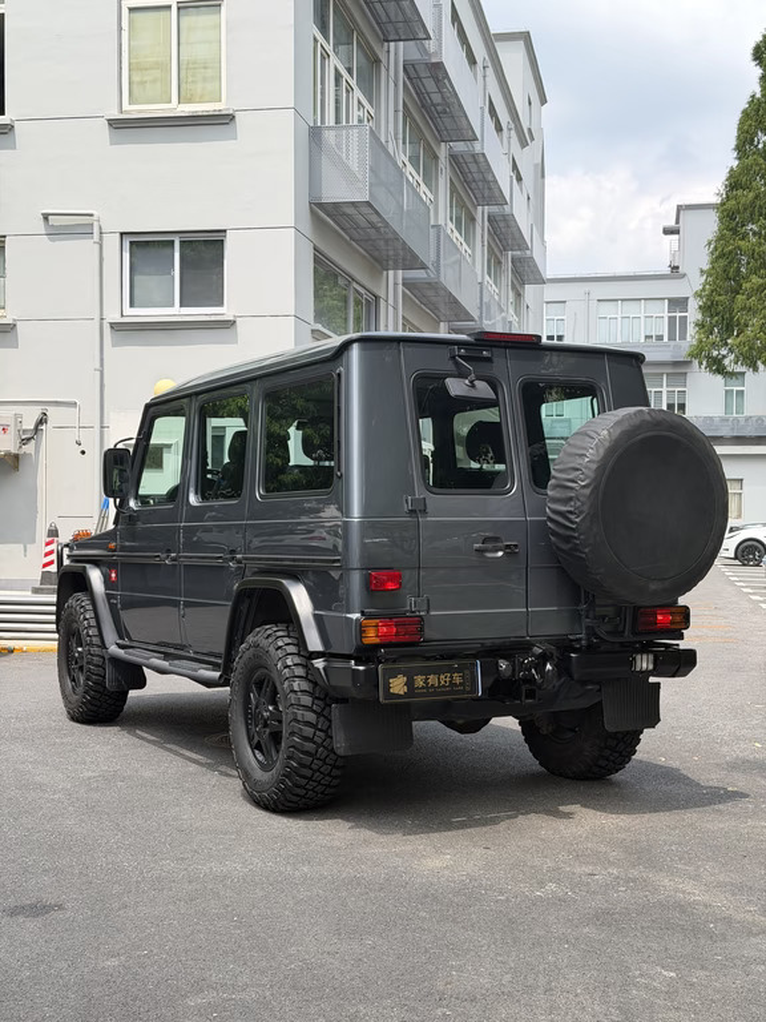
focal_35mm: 48
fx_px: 1416
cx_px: 383
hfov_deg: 30.3
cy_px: 511
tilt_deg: -0.3
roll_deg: -0.7
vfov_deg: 39.7
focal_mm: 6.76
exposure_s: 1/754
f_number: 1.78
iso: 100
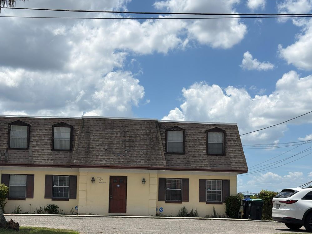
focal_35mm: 56
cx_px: 140
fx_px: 505
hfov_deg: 34.3
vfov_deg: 25.9
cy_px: 159
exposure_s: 1/6897
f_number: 1.78
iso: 64
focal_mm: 6.76
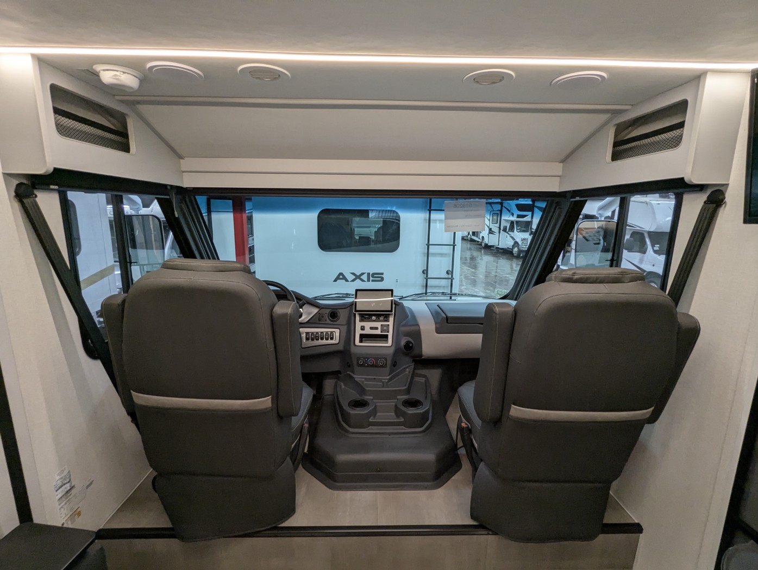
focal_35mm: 16
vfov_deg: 78.2
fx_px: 351
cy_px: 285
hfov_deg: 94.4
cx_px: 379
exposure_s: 1/60
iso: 133
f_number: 2.2
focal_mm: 2.35
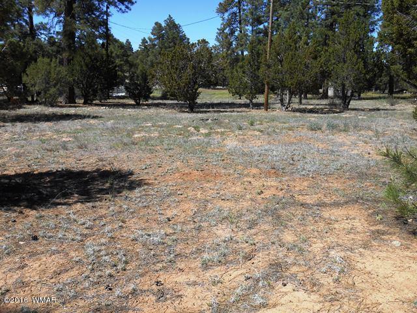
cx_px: 208
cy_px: 156
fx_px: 422
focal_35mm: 35
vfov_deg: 40.7
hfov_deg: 52.6
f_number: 3.7
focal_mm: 6.3
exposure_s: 1/800
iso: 80
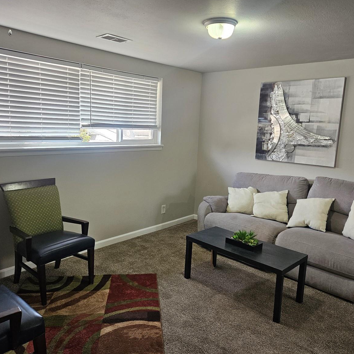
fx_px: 324
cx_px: 173
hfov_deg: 57.3
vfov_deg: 57.3
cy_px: 179
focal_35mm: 28
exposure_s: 1/120
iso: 200
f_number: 1.8
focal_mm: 5.4
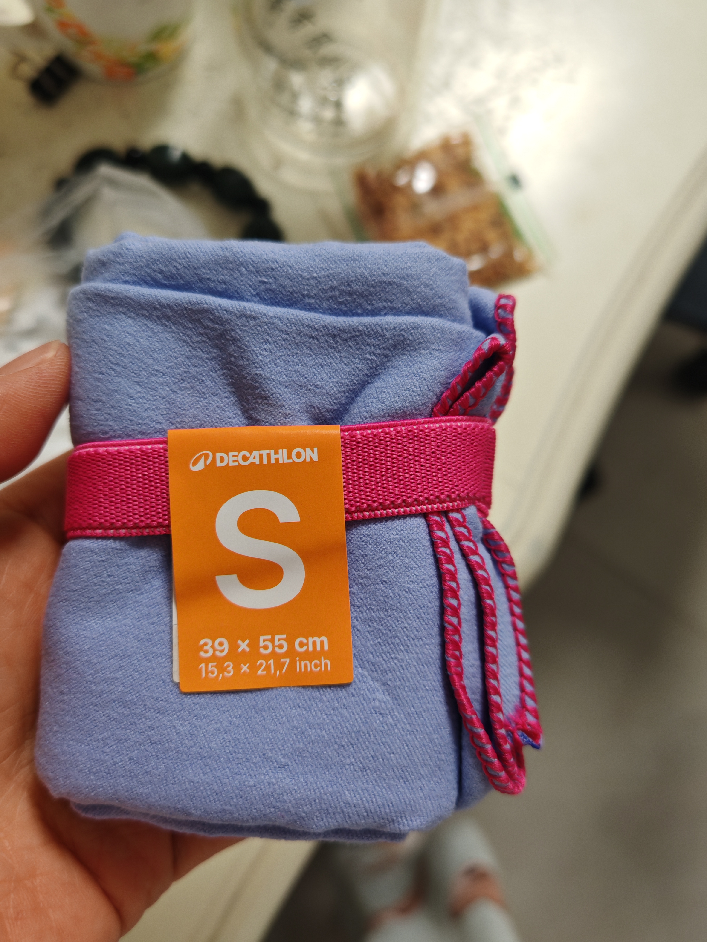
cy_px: 471
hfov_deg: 51.4
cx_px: 354
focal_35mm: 27
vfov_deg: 65.3
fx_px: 735
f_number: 1.9
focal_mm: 6.67
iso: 250
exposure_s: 1/50
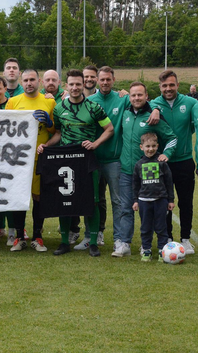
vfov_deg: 28.5
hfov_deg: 16.0
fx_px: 691
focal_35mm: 74
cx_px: 1
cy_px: 143
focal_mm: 26
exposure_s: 1/500
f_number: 10
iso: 1600
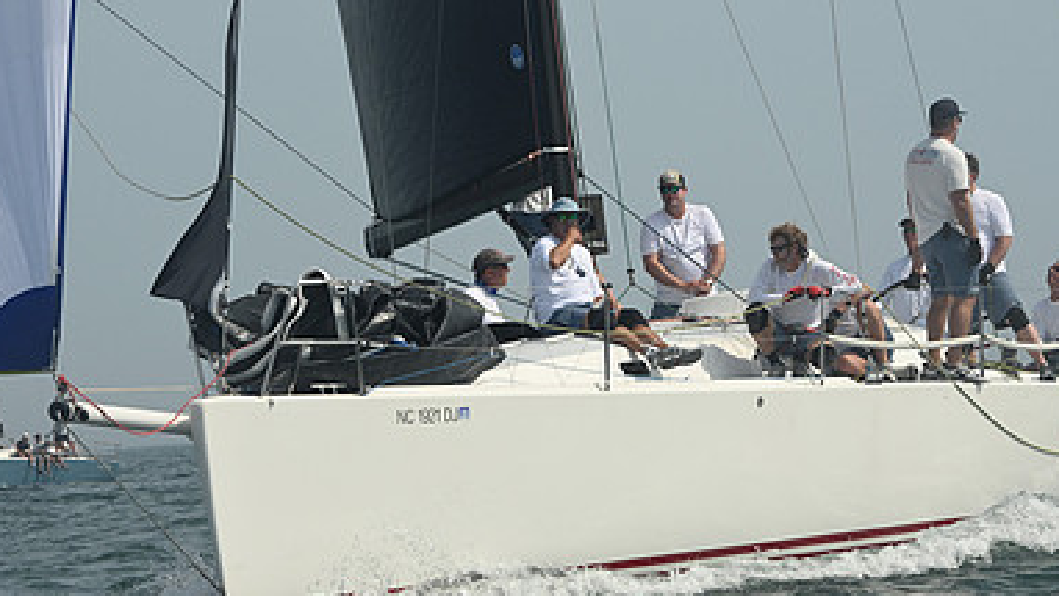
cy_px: 223
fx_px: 5589
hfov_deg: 10.8
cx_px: 524
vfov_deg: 6.1
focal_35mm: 199
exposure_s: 1/1250
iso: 320
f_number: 9
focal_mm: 125
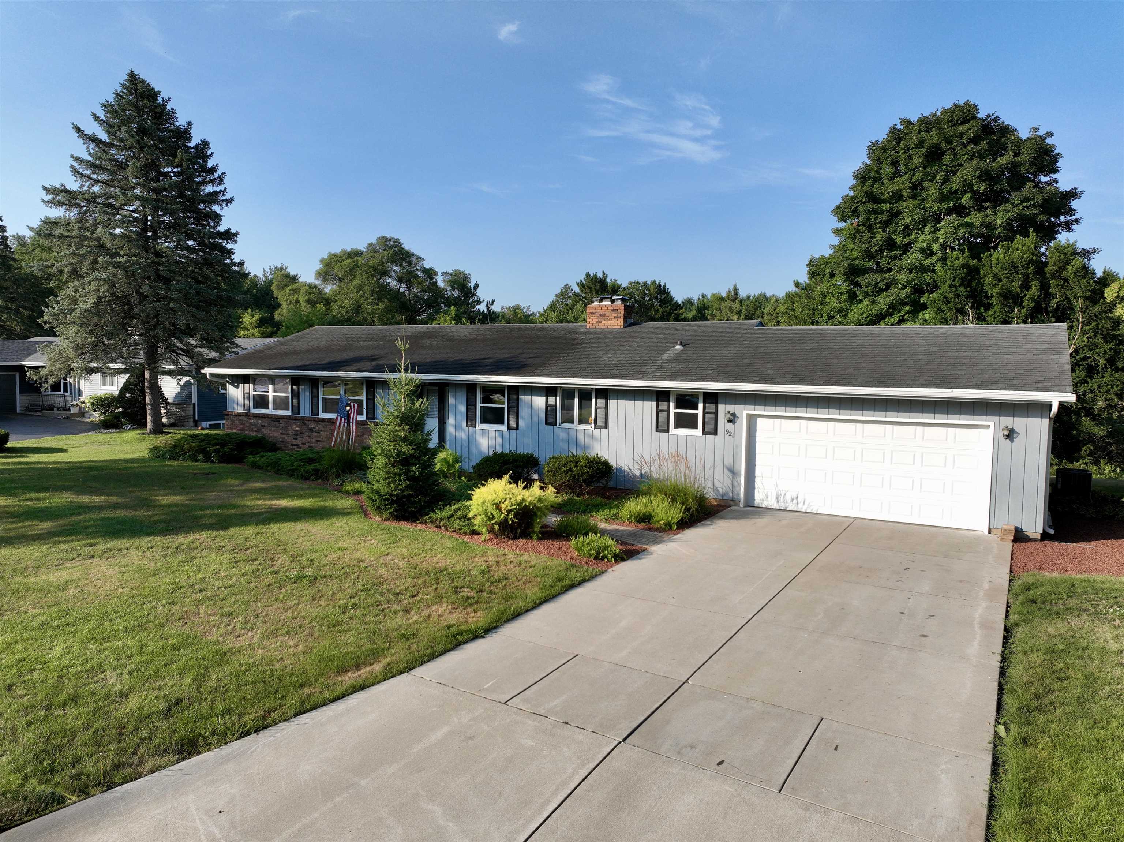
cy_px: 421
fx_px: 779
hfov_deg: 71.6
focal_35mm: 24
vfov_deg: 56.8
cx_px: 562
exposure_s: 1/1250
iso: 100
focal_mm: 12.29
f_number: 2.8
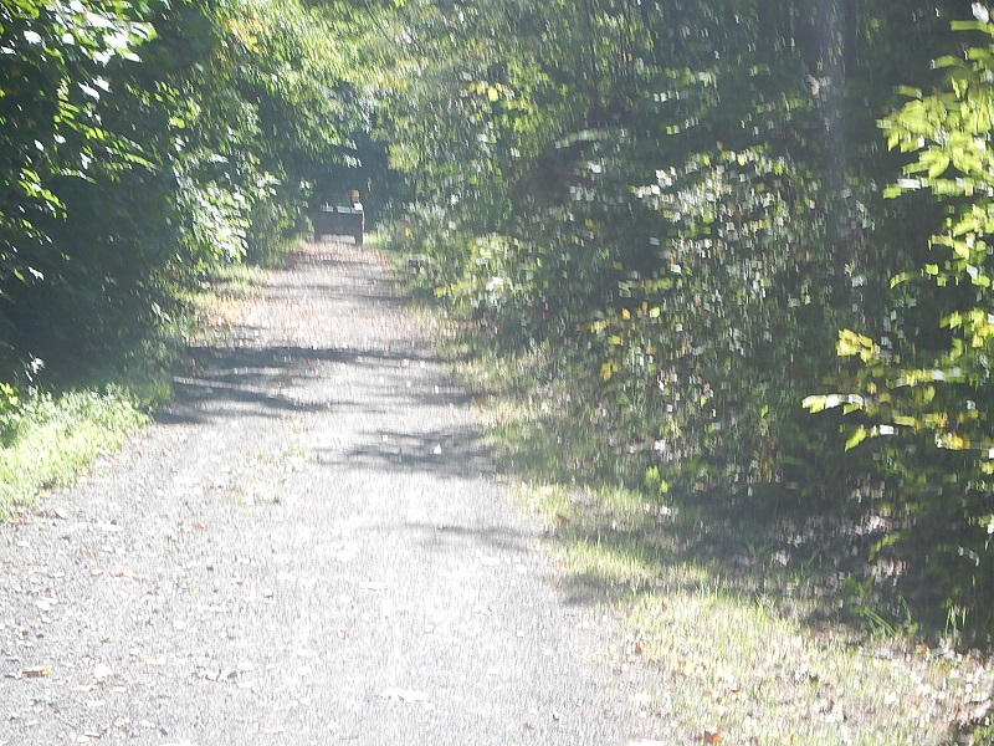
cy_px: 373
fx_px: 2383
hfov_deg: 23.6
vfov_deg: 17.8
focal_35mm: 83
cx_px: 497
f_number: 4.4
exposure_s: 1/200
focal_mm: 15
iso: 125
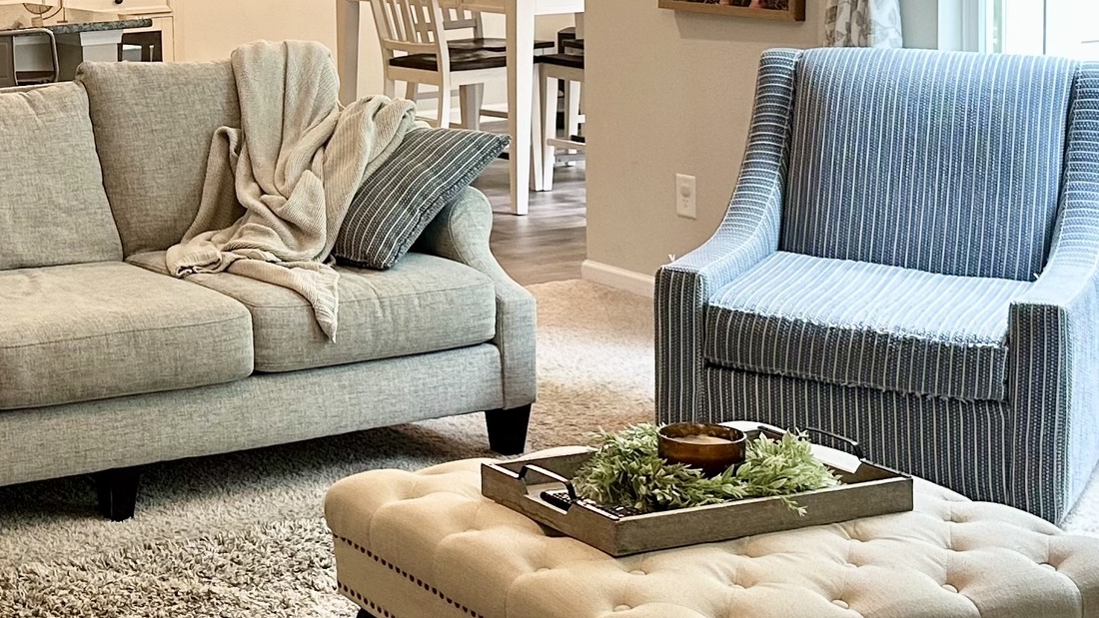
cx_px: -8
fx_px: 2128
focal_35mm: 73
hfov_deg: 27.3
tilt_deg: -3.9
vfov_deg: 16.3
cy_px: 51
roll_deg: +1.9
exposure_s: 1/60
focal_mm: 6.86
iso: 160
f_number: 1.78
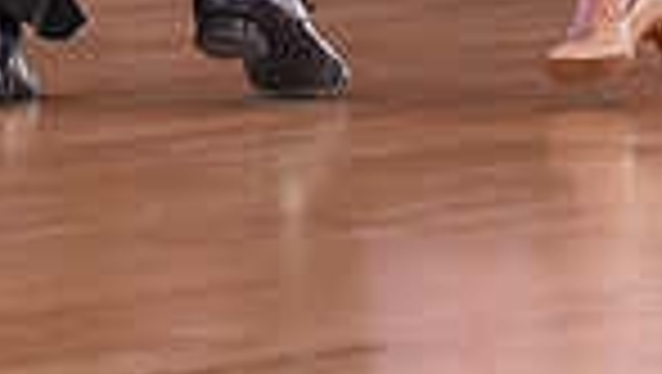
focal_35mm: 892
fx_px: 15672
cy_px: -834
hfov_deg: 2.4
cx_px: 322
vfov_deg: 1.4
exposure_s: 1/500
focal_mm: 144
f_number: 4
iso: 2000
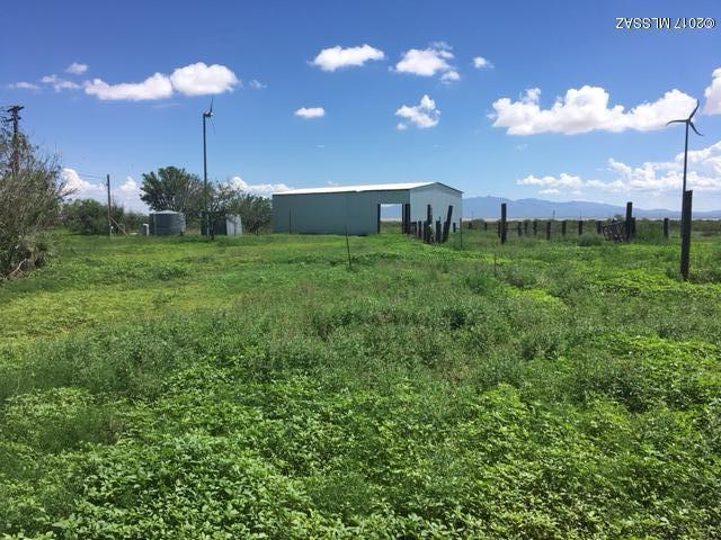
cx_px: 360
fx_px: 604
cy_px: 270
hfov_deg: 61.7
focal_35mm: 29
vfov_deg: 48.2
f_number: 2.2
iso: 25
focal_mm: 4.15
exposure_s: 1/2079
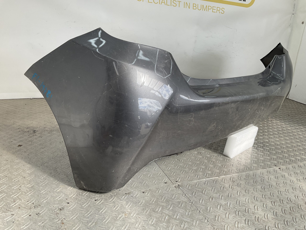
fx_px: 256
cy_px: 115
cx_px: 153
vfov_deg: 48.2
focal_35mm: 29
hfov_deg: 61.7
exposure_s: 1/292
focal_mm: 3
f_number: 1.8
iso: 16
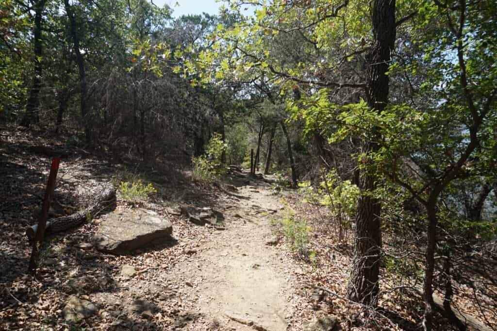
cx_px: 248
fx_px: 331
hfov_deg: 73.8
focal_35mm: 24
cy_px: 166
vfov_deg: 53.1
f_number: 8
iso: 100
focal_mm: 16
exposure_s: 1/125
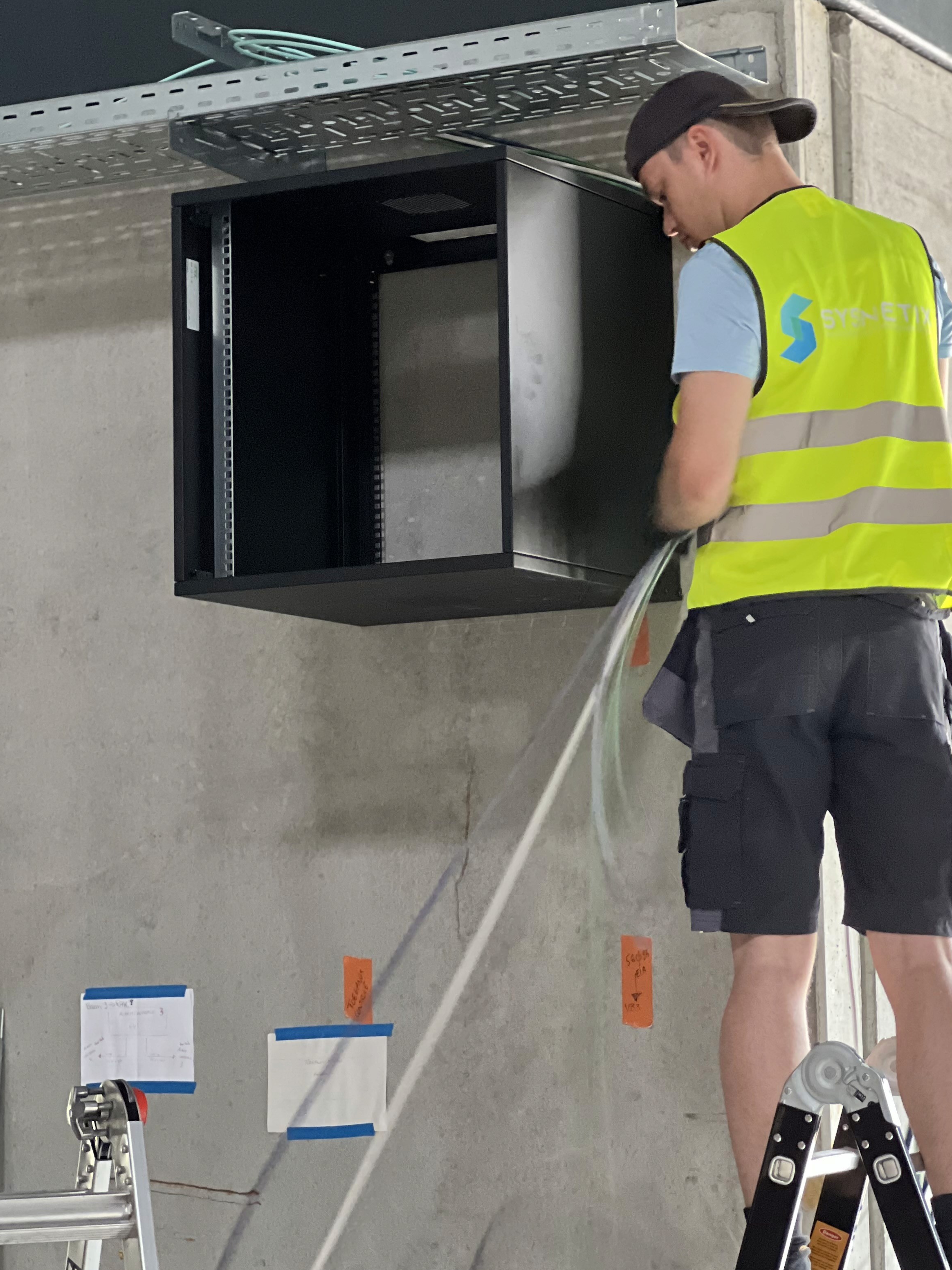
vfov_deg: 19.6
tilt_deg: +6.2
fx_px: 3668
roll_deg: +1.3
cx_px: 616
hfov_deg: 14.8
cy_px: 621
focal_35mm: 100
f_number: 2.8
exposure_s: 1/22
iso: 500
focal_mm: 9
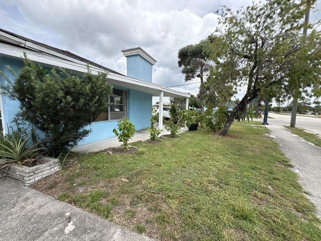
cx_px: 160
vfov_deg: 85.7
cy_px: 120
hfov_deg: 102.1
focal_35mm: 14
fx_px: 130
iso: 50
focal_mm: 2.22
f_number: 2.2
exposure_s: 1/1126
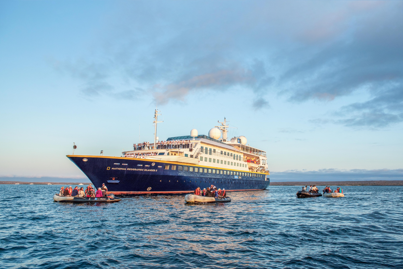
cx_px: 202
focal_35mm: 28
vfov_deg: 46.4
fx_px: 314
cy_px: 134
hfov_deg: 65.5
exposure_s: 1/1000
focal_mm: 28
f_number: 5.6
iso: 640
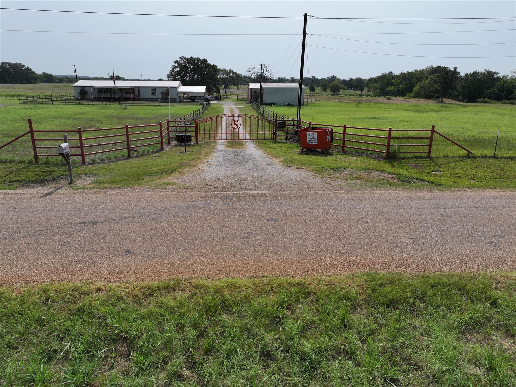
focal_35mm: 24
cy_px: 194
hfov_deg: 71.6
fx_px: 358
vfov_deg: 56.8
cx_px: 258
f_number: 2.8
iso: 110
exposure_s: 1/3200
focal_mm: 12.29
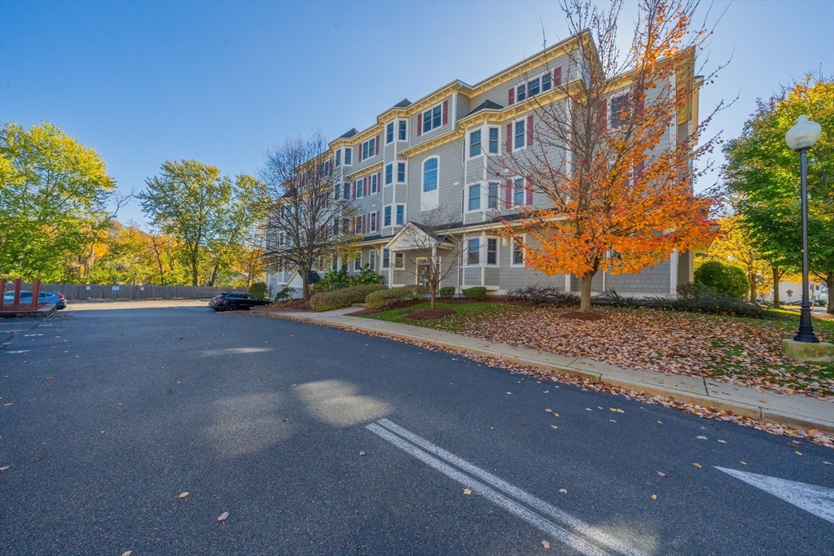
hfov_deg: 112.6
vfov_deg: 90.0
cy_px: 278
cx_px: 417
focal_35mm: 12
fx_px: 278
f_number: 11
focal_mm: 12
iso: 2000
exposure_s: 1/800
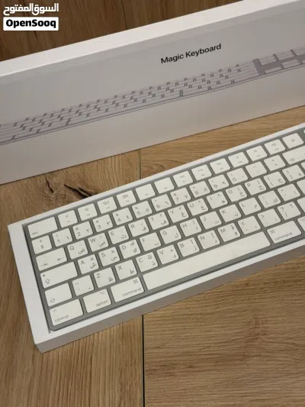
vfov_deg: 39.6
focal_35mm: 48
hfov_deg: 30.3
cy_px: 204
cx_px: 152
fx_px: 564
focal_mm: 6.76
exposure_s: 1/100
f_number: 1.78
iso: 64
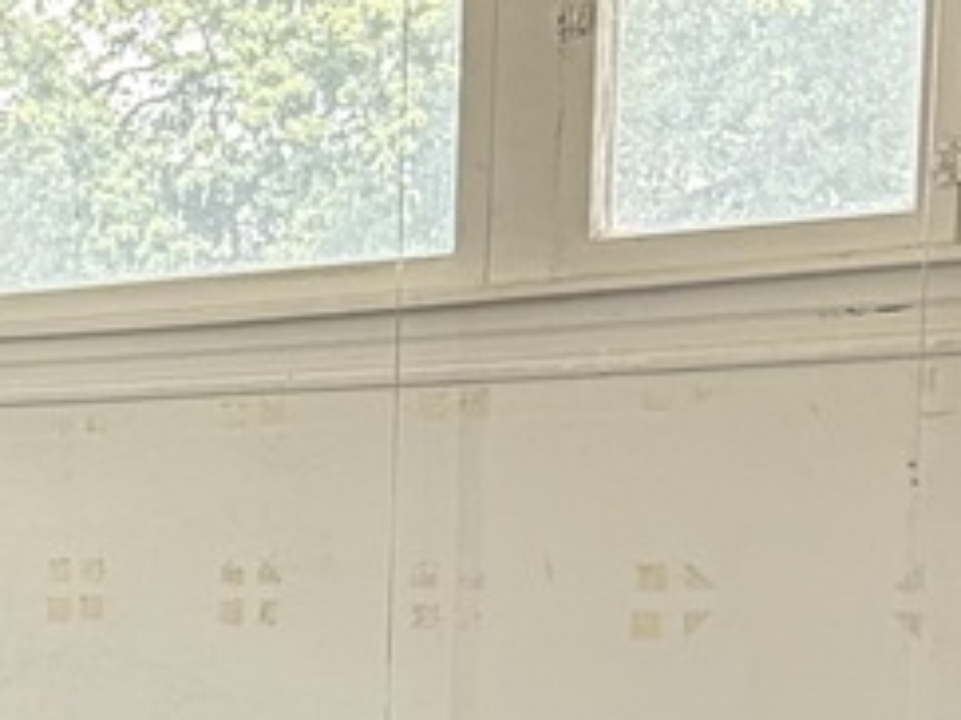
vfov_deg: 17.3
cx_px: -459
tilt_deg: -4.7
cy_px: 744
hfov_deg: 20.4
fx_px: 2303
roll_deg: +0.7
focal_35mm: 83
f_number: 2.2
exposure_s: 1/121
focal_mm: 2.22
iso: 125
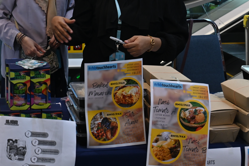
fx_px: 518
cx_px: 17
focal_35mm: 75
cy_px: 22
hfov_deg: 26.0
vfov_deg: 17.9
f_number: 4
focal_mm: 38
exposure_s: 1/100
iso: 1000
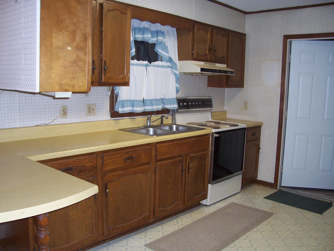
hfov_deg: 54.0
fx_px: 328
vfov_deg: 41.8
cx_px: 167
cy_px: 126
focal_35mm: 34
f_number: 2.7
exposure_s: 1/60
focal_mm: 5.6
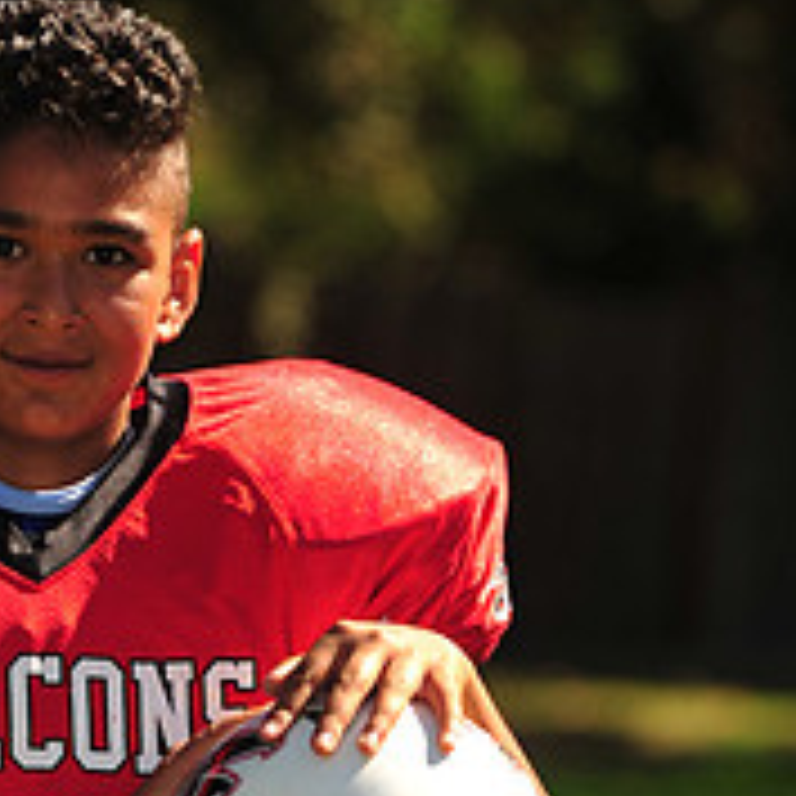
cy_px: 994
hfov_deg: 3.6
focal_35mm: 486
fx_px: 12644
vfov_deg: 3.6
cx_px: -9
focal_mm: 175
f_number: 4.5
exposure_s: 1/640
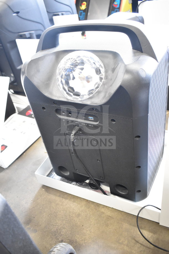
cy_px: 127
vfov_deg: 59.5
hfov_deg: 41.7
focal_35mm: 32
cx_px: 84
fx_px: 222
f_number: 3.8
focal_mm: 21
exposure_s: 1/30
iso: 3600
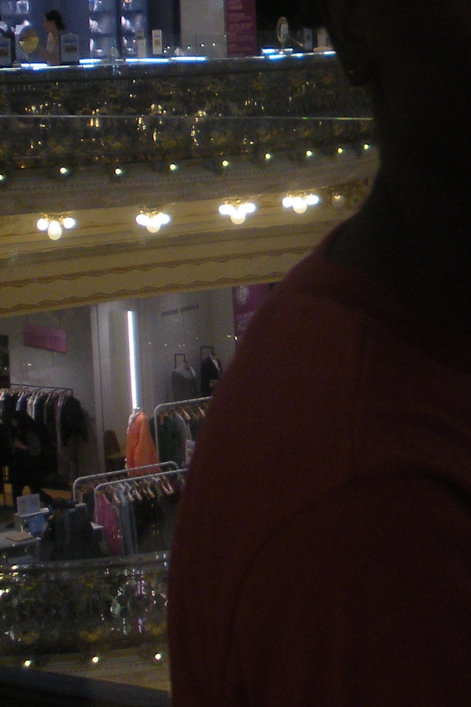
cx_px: 799
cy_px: 97
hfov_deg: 12.0
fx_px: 2081
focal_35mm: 106
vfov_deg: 19.0
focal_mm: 6.3
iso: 133
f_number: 3.5
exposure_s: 1/66.4
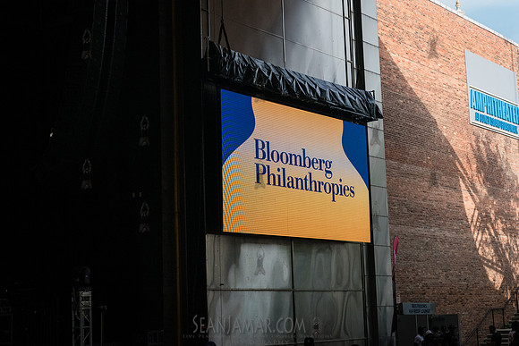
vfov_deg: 22.6
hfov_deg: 33.4
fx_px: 865
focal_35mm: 60
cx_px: 260
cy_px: 173
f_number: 5.6
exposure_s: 1/4000
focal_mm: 60
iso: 4000
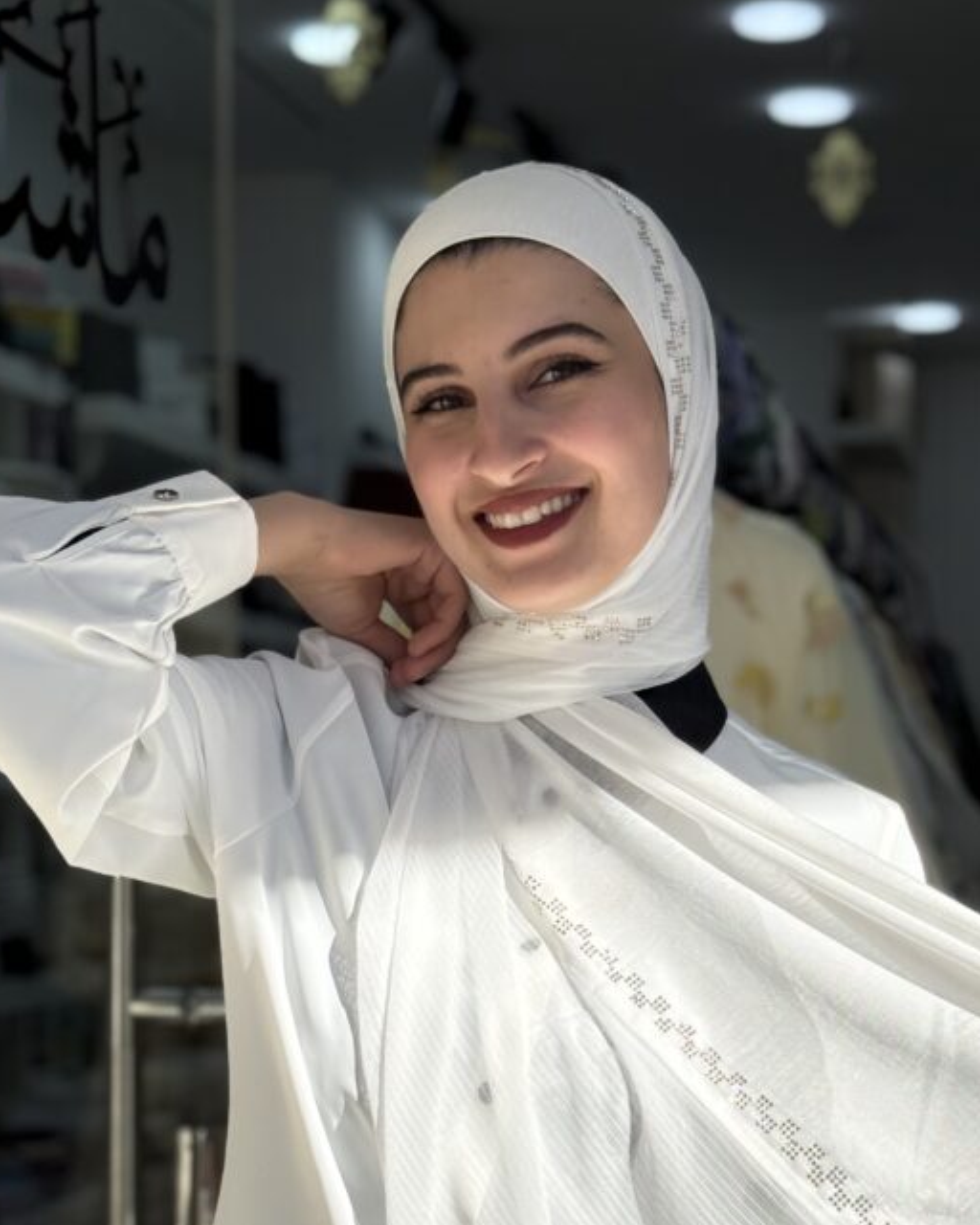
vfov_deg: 25.1
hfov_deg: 20.4
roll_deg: -0.5
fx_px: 2719
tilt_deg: -2.1
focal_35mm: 75
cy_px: 932
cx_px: 561
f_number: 1.78
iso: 100
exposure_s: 1/4329
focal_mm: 6.76
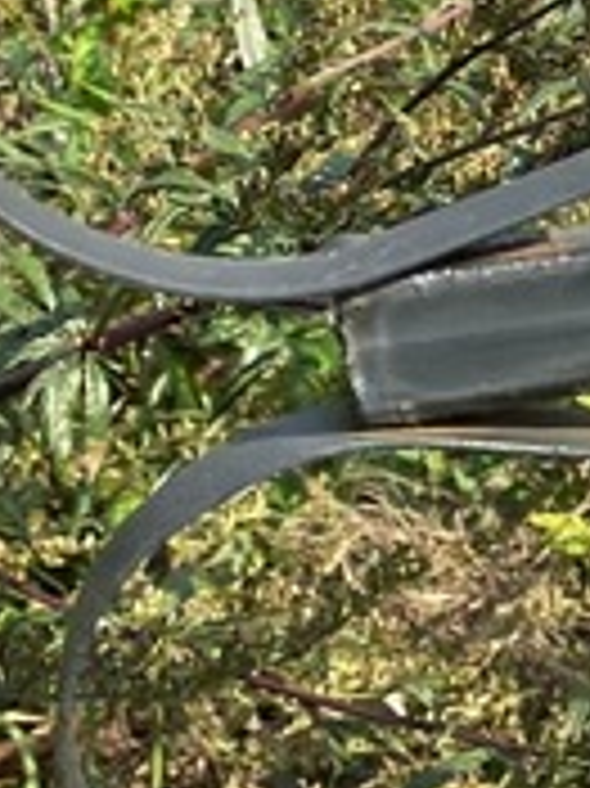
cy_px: 279
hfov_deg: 11.4
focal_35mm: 119
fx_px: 2708
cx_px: 1117
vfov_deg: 16.5
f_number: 1.8
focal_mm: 4.25
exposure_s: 1/1395
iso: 32
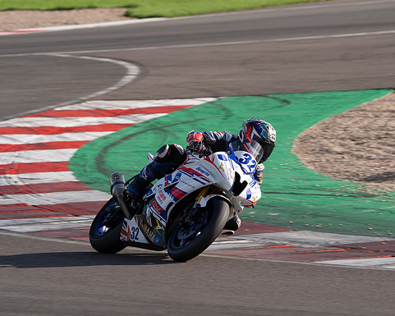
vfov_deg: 3.9
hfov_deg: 4.9
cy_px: 148
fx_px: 4642
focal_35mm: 397
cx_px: 237
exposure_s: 1/400
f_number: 9
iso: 200
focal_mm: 330
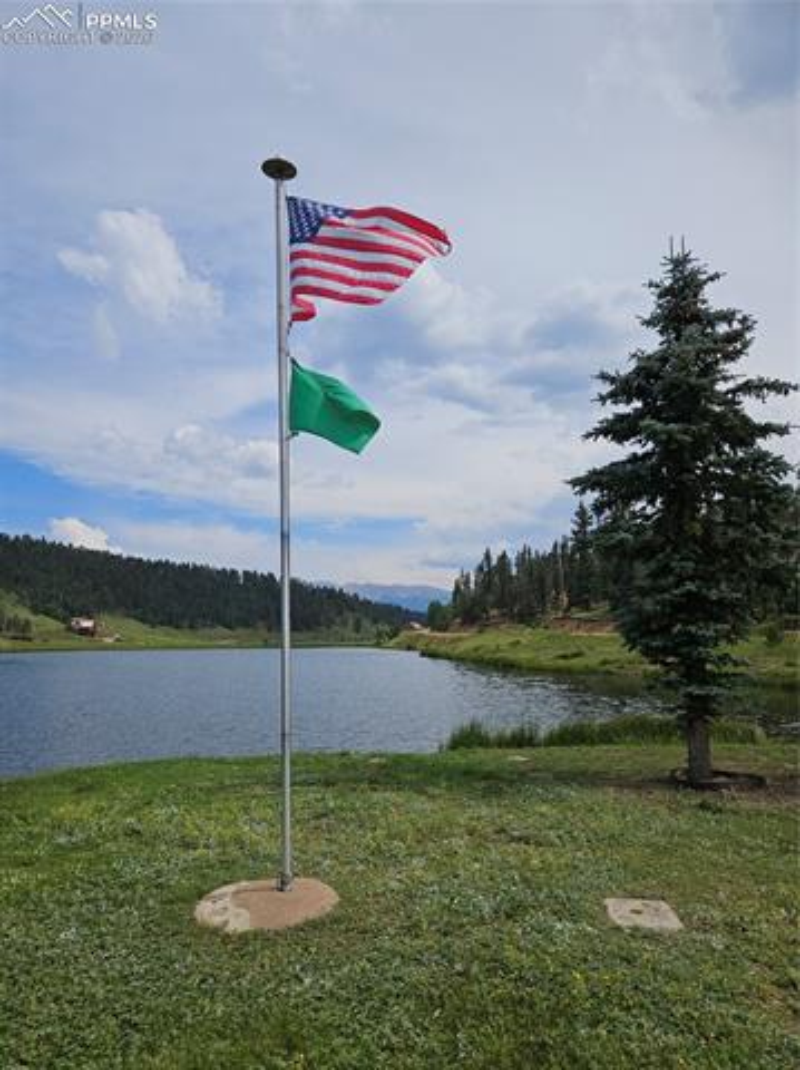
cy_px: 535
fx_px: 710
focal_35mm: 23
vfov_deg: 74.0
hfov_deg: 58.8
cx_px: 400
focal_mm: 5.4
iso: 25
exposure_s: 1/3446
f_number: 1.8
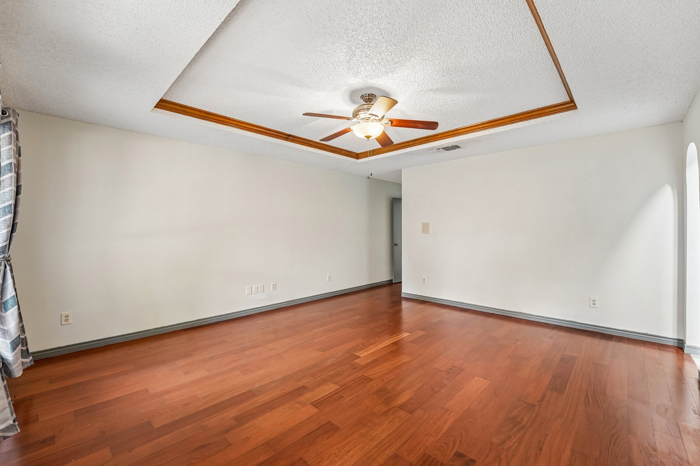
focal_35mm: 14
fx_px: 272
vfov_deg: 81.2
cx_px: 350
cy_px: 233
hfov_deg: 104.3
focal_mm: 14
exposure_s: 1/5
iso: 400
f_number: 8
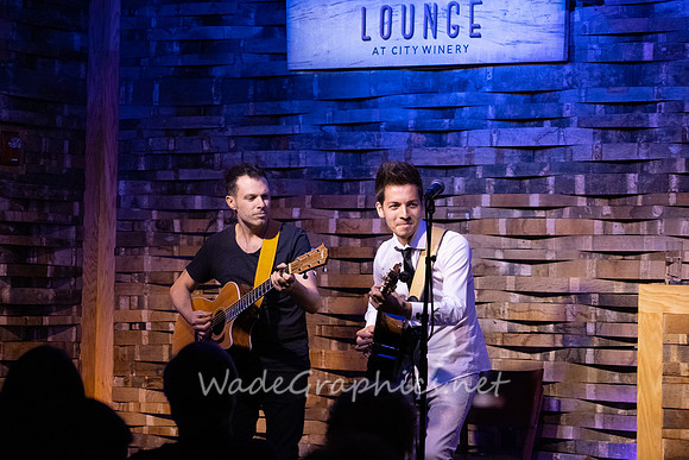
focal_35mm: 130
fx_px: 2489
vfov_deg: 10.6
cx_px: 344
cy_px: 230
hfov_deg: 15.8
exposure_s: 1/200
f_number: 6.3
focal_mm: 130
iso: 6400
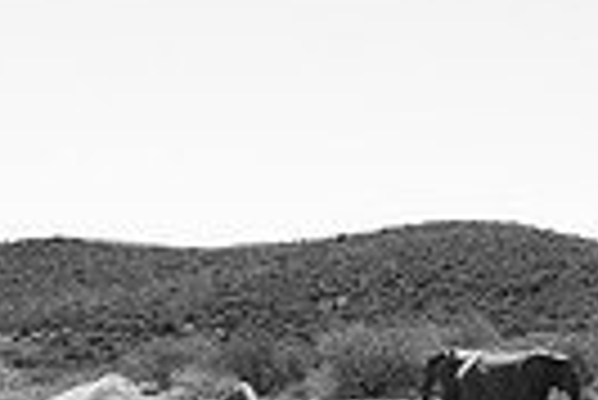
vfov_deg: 10.6
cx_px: 414
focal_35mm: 130
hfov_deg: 15.7
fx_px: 2162
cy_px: 121
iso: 2000
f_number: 7.1
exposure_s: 1/8000
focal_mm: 24
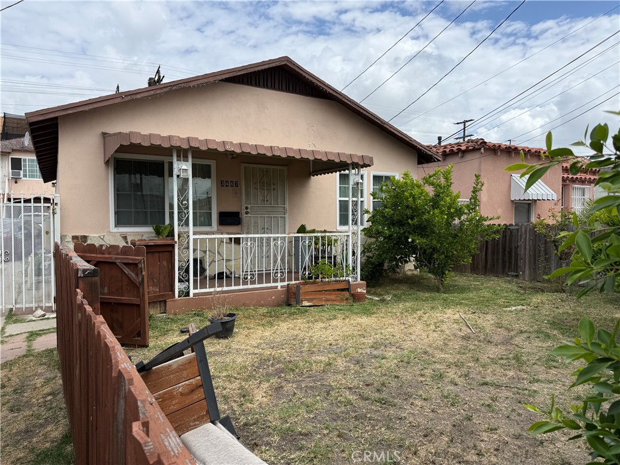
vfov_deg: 56.8
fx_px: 430
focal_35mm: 24
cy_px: 232
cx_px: 310
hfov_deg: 71.6
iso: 80
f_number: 1.78
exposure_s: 1/4975
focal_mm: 6.76
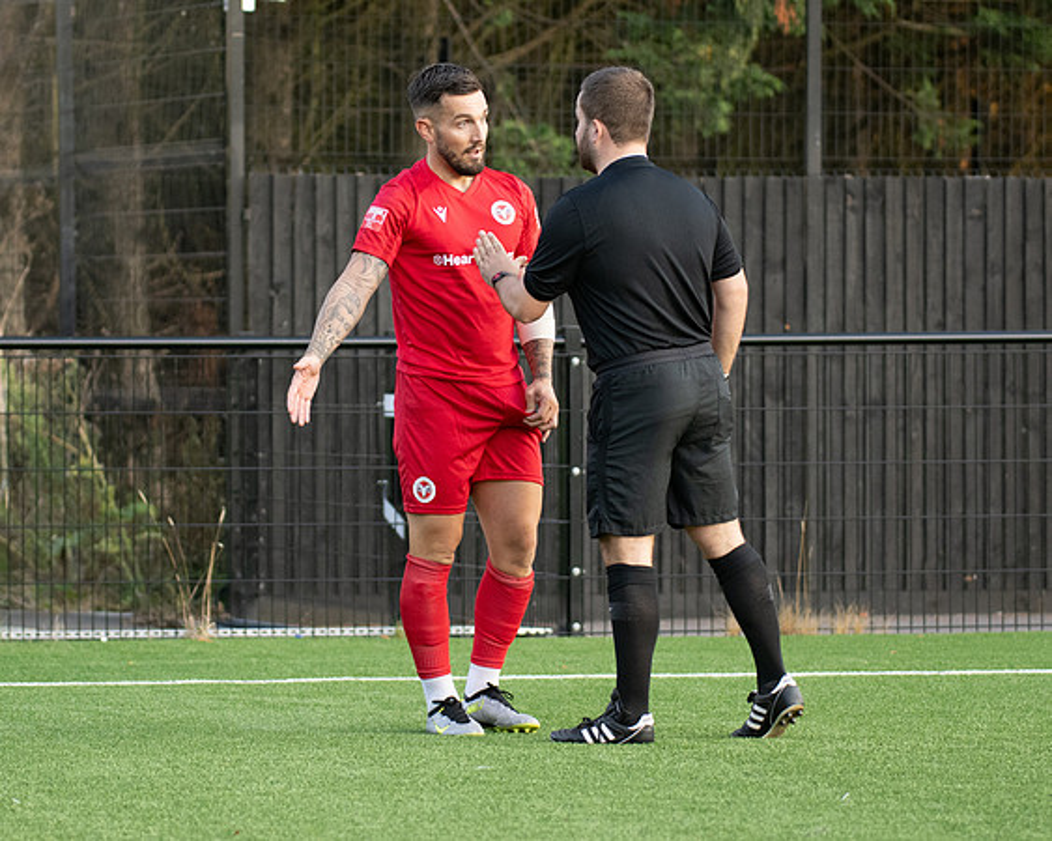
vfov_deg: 6.7
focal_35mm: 232
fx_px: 7207
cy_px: 401
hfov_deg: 8.3
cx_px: 465
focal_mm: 120
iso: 1250
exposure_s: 1/640
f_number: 2.8
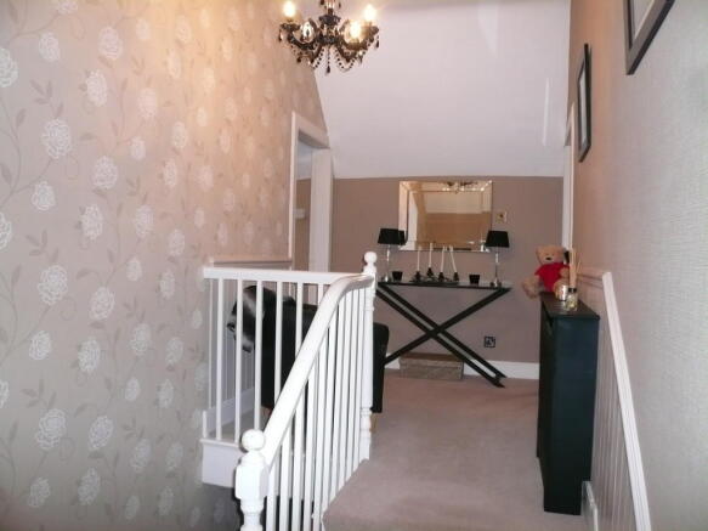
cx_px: 354
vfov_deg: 49.7
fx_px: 573
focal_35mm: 28
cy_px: 266
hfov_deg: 63.5
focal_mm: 4.6
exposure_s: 1/30
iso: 250
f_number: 2.8
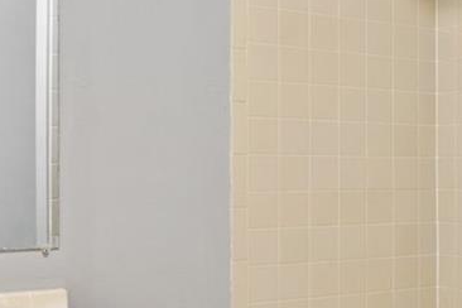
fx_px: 898
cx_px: 379
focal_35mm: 70
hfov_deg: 28.2
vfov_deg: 19.4
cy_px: 183
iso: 100
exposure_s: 1.3
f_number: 7.1
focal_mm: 16
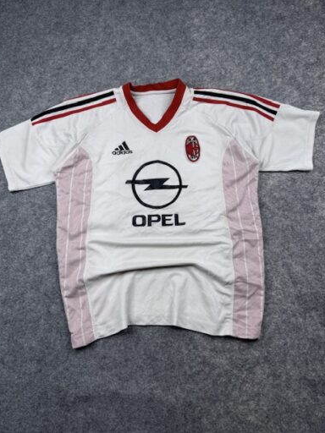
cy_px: 209
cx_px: 157
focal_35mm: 25
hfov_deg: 54.9
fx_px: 313
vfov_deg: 69.4
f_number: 1.78
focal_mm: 6.76
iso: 64
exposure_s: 1/259
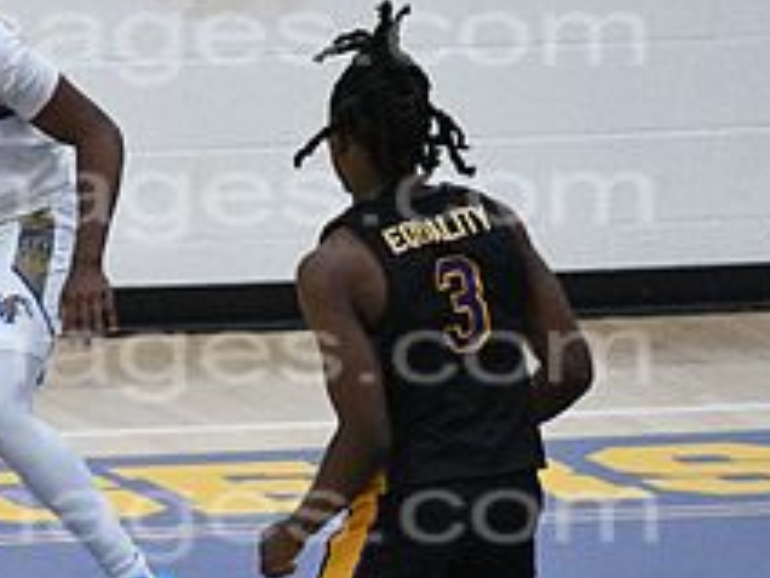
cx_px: -163
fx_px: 16683
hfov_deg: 2.6
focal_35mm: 750
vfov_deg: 2.0
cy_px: 278
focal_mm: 190
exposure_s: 1/800
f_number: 3.5
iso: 5600
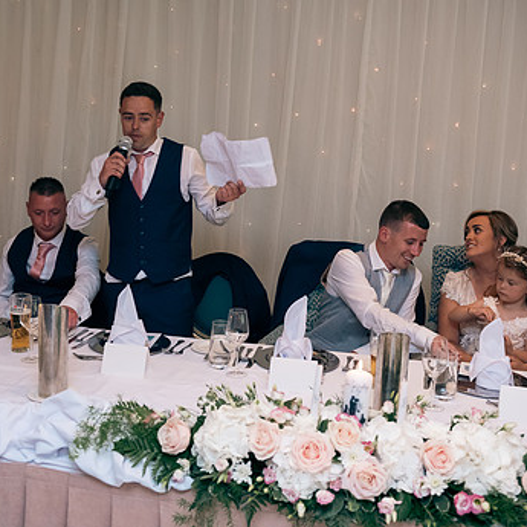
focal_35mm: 50
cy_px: 234
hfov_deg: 33.9
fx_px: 861
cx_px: 218
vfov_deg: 34.0
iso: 640
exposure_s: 1/160
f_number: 3.5
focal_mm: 35
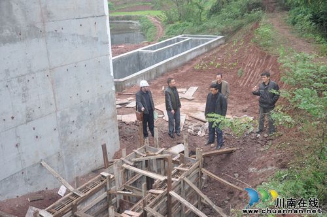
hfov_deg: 51.3
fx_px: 340
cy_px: 108
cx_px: 164
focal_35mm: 38
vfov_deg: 35.4
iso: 200
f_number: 5.6
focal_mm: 25
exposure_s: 1/30
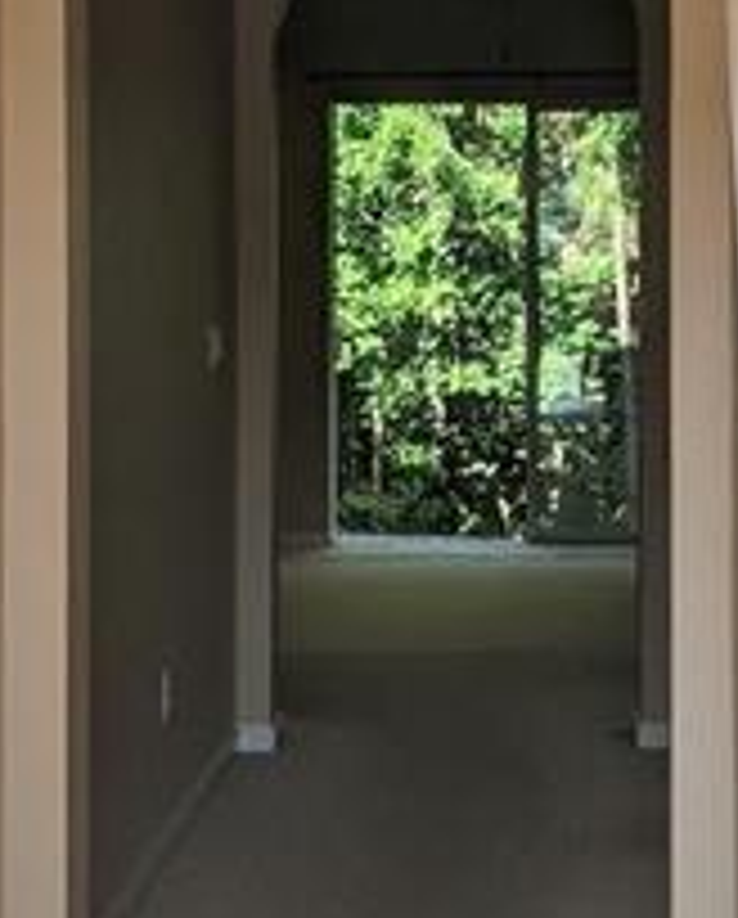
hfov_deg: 15.5
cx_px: 522
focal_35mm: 99
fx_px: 2695
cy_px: 279
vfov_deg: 19.2
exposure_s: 1/443
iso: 52
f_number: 1.8
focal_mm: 4.44
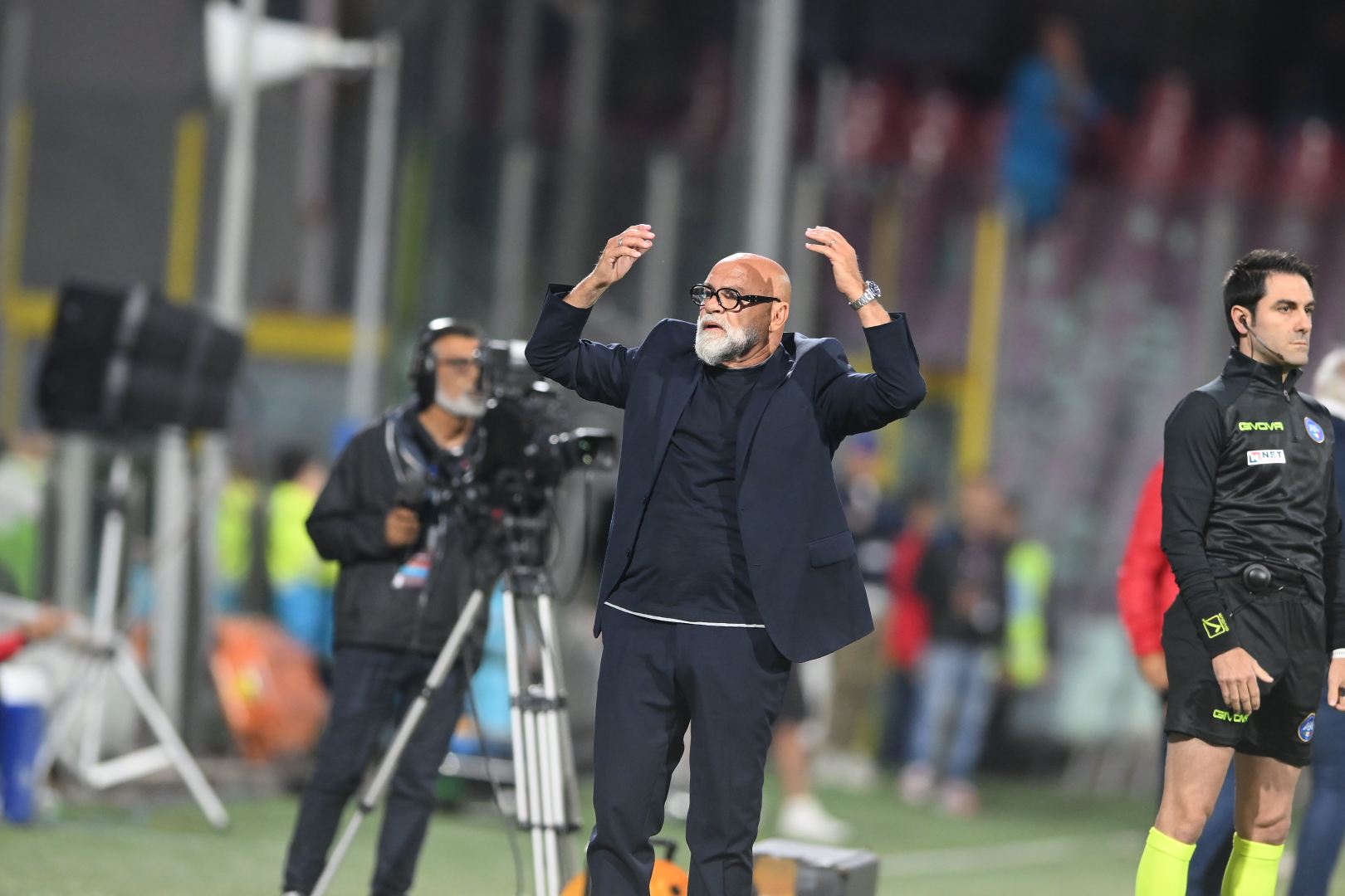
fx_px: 22415
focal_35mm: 600
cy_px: 448
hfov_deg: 3.4
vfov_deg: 2.3
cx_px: 672
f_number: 2.8
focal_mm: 400
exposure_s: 1/1000
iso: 2500
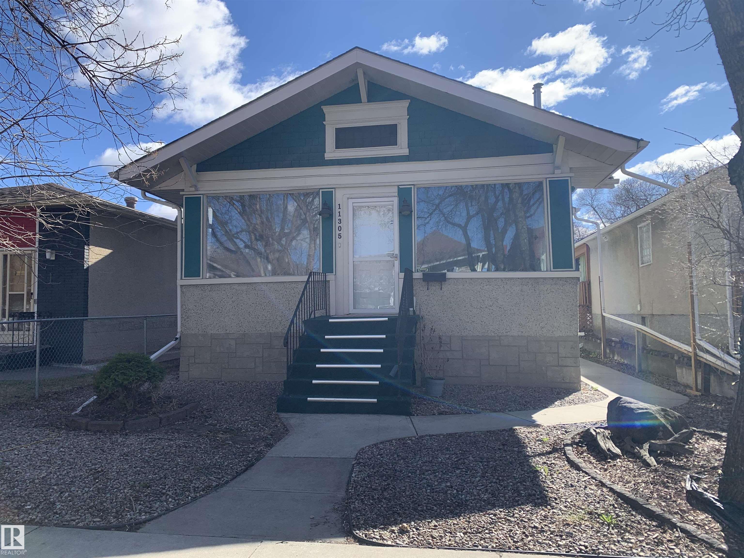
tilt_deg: +1.7
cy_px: 279
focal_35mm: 26
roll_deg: +0.4
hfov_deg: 67.3
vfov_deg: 53.1
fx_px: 559
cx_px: 372
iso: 25
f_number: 1.8
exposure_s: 1/1468
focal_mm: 4.25
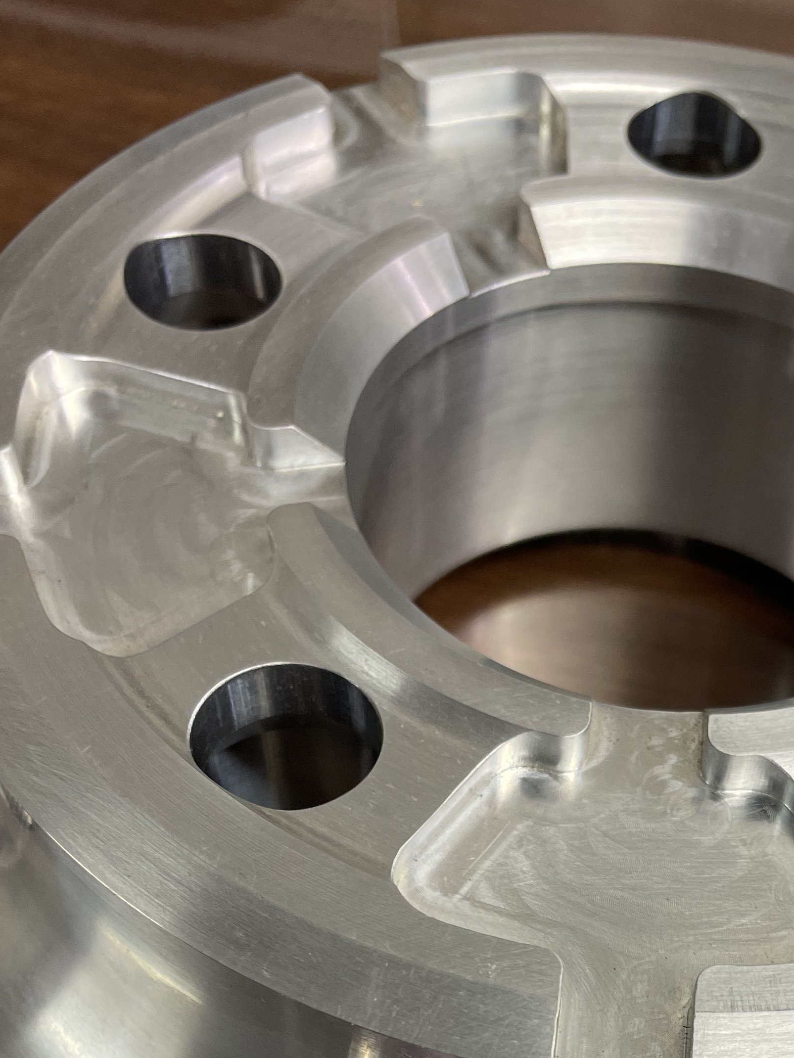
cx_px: 616
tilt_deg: -59.4
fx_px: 1498
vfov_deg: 36.2
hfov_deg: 29.1
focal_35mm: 49
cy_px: 974
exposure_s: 1/120
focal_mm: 4.2
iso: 100
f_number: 1.6
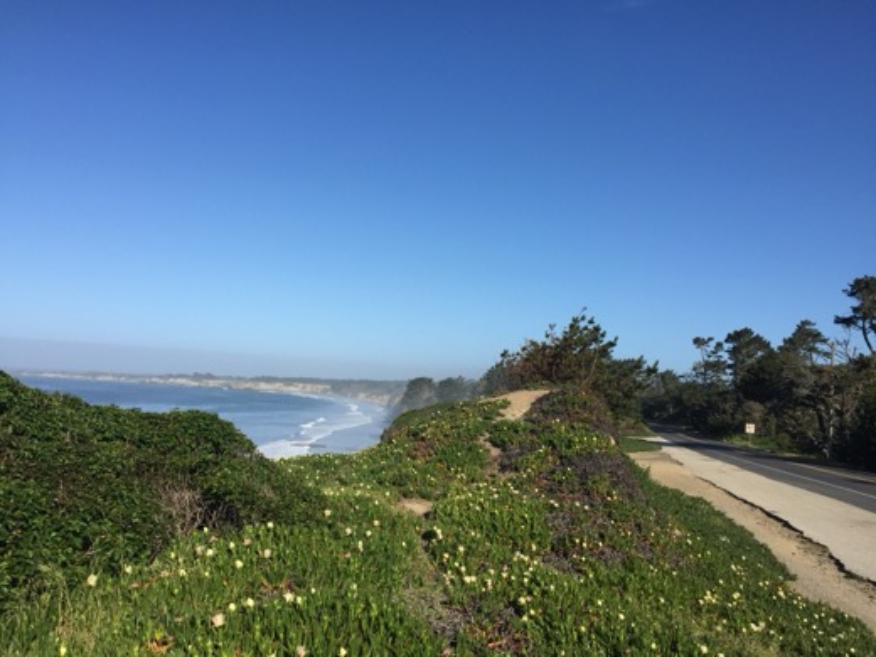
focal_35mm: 29
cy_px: 328
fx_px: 734
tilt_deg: +1.9
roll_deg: -3.8
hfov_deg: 61.7
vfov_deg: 48.2
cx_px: 438
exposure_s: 1/2475
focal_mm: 4.15
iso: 32
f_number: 2.2
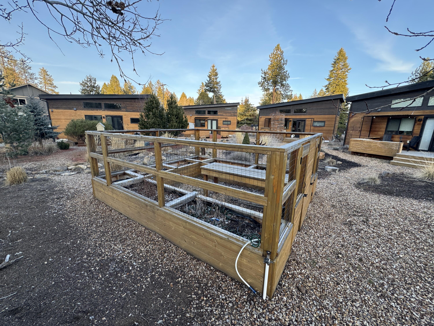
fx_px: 176
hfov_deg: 102.1
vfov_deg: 85.7
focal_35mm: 14
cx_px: 217
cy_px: 163
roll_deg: -1.4
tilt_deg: -14.0
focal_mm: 2.22
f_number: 2.2
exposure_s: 1/99
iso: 64
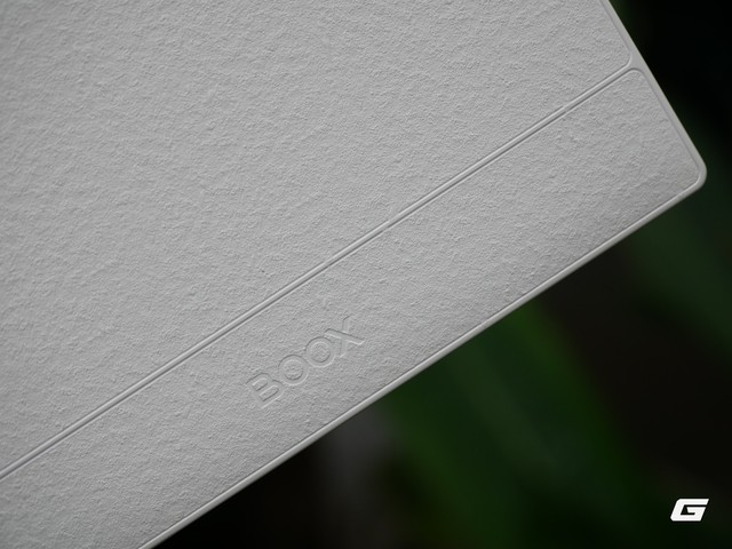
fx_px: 1057
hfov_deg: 38.2
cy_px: 274
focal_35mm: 50
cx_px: 366
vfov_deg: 29.1
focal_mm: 25
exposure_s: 1/400
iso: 400
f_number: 2.8
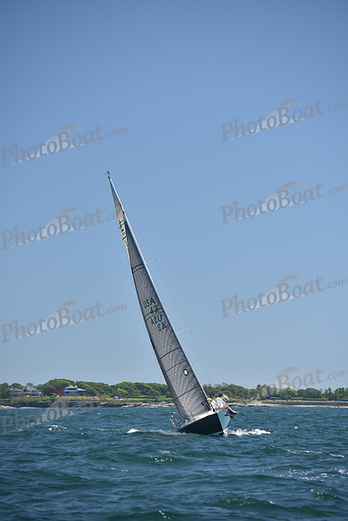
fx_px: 2029
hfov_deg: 9.8
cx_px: 174
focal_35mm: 140
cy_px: 260
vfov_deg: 14.7
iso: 200
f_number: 4
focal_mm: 140
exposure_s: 1/1000
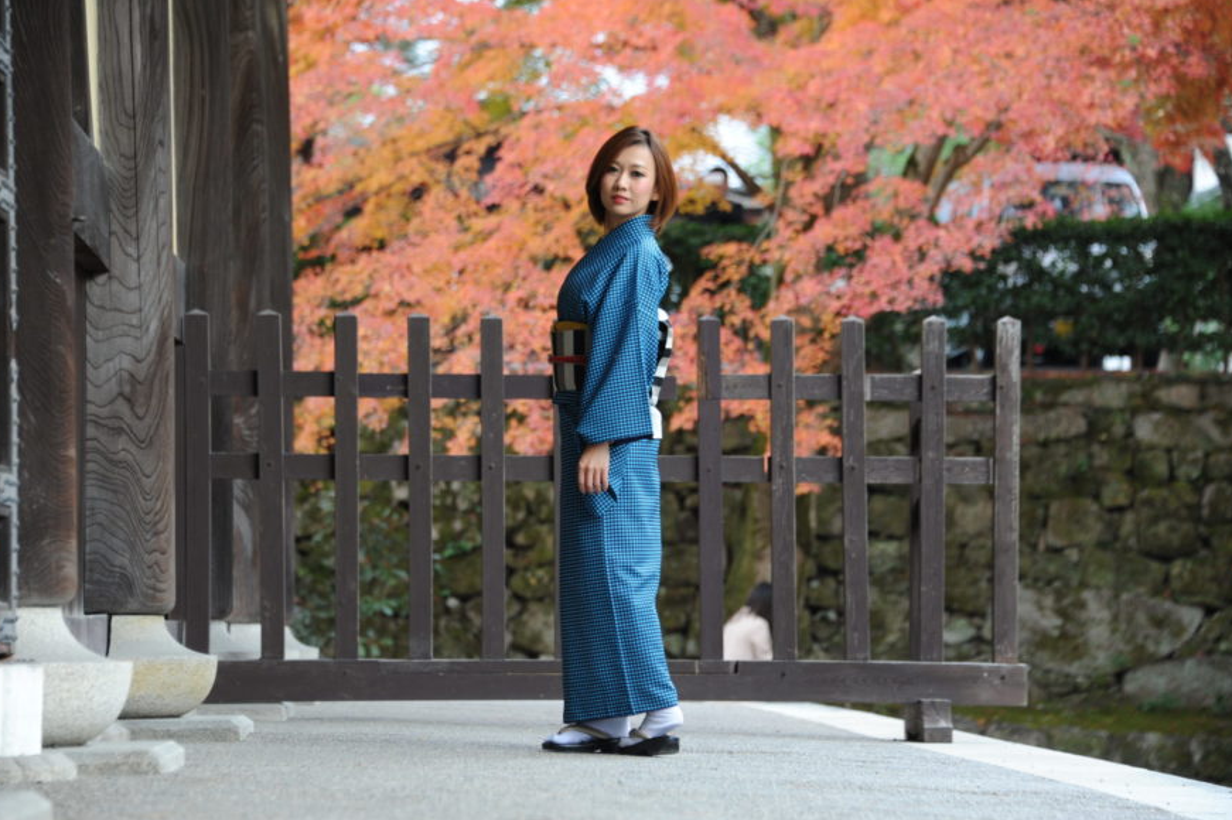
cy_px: 416
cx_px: 629
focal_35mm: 168
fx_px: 5747
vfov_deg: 8.2
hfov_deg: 12.2
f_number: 5.6
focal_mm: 160
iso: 800
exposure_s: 1/50
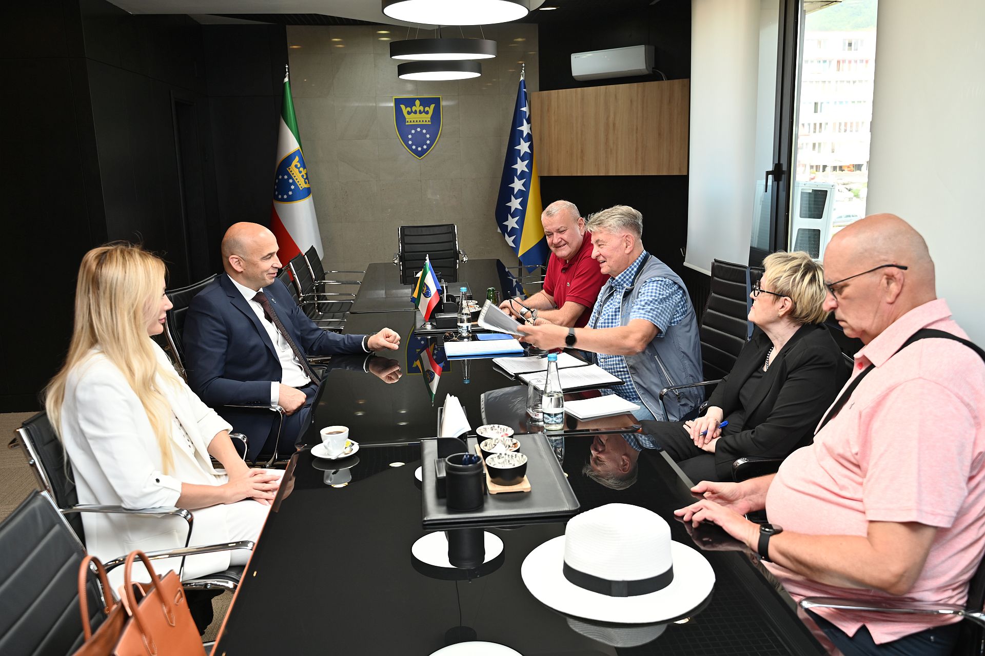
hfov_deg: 62.8
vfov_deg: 44.3
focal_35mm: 30
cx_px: 492
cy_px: 328
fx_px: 807
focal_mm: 29.5
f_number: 4
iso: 250
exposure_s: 1/60
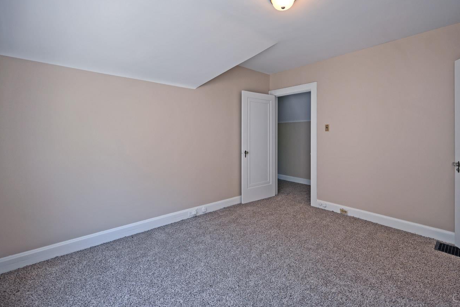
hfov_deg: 96.6
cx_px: 243
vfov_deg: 73.4
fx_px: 204
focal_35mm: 16
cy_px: 135
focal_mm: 14
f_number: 4.5
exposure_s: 1/80
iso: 200
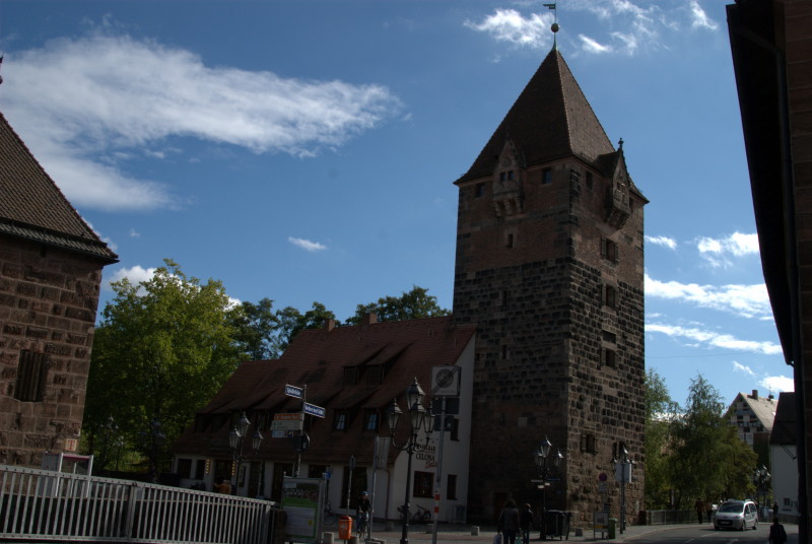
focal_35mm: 36
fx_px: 813
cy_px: 272
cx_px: 406
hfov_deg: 53.1
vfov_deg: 37.0
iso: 200
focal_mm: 24
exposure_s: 1/400
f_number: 10
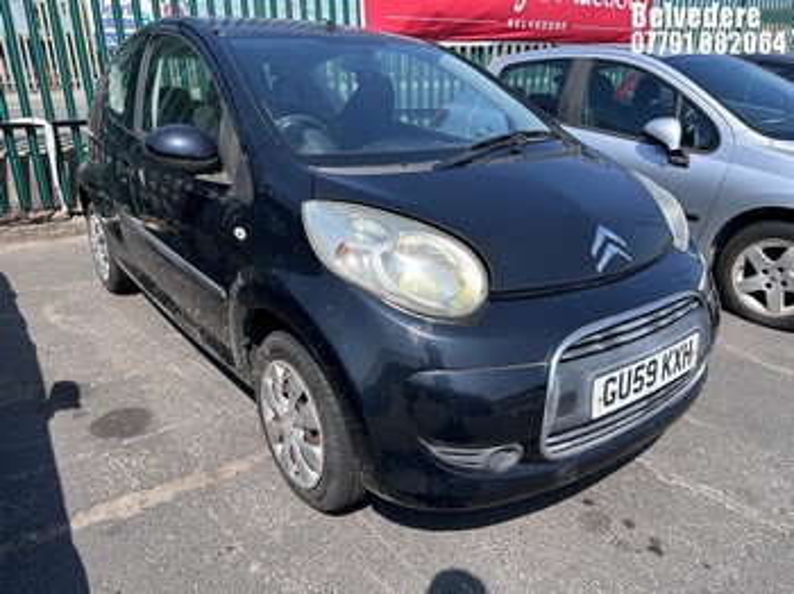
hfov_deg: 67.3
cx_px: 397
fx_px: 596
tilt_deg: -21.9
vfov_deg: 53.0
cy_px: 297
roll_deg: -0.3
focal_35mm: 26
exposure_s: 1/2299
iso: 50
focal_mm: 5.7
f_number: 1.5
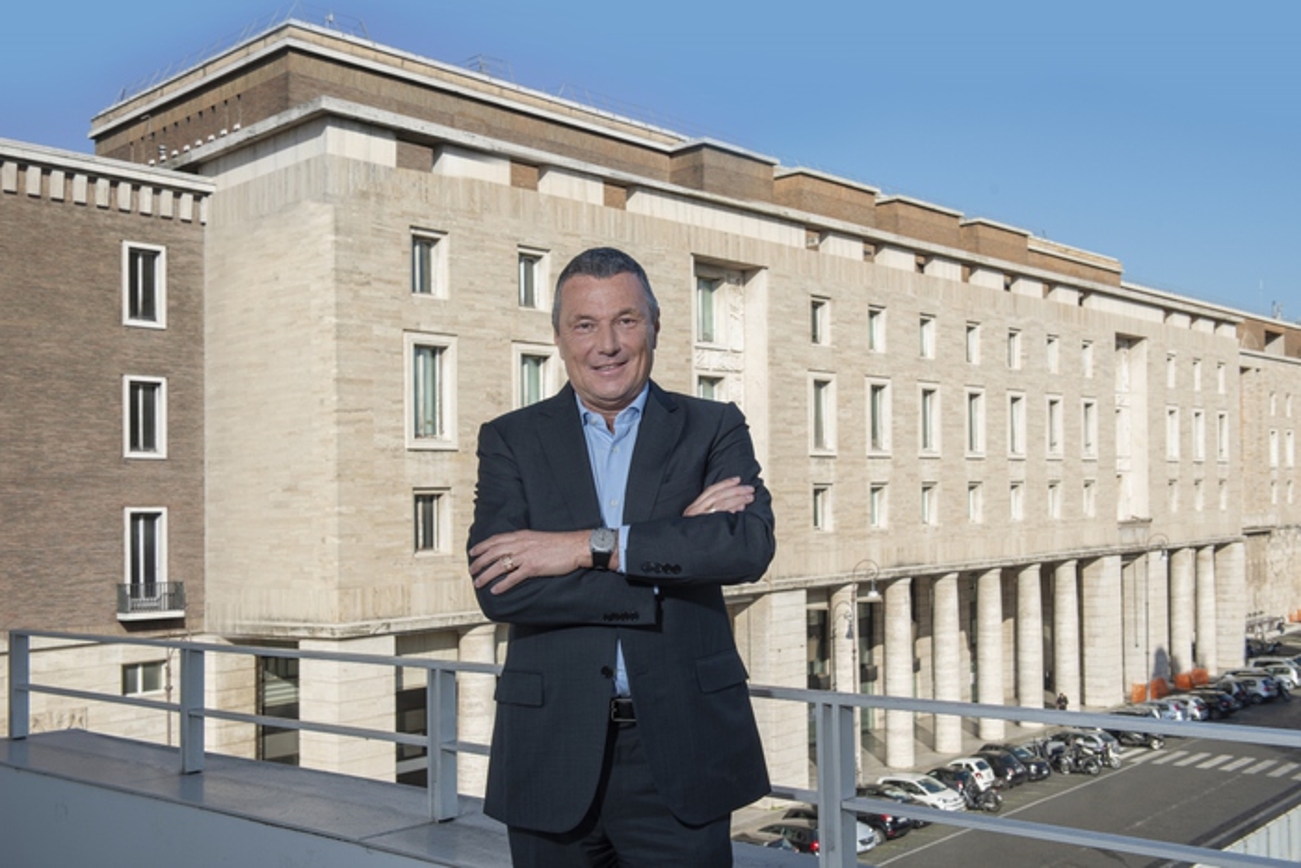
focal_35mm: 38
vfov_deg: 35.1
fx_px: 1373
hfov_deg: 50.7
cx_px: 650
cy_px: 434
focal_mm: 38
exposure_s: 1/200
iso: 100
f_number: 9
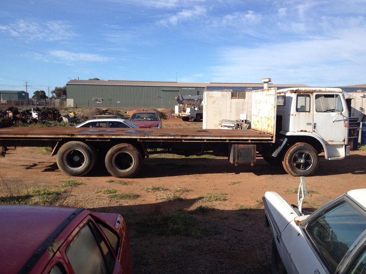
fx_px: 370
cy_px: 137
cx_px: 183
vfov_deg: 40.7
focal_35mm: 35
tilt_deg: -7.9
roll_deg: -1.6
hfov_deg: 52.6
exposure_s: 1/1381
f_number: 2.4
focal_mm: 4.28
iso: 50
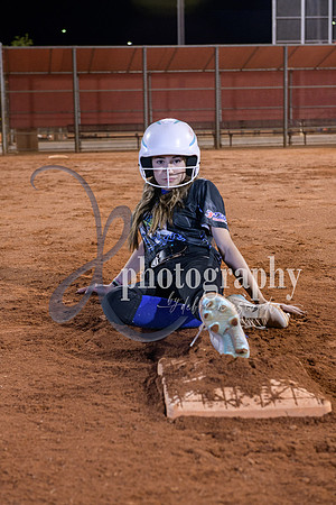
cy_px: 252
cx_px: 168
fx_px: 980
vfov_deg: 28.8
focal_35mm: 70
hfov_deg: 19.5
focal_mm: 70
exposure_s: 1/80
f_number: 5
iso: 2000
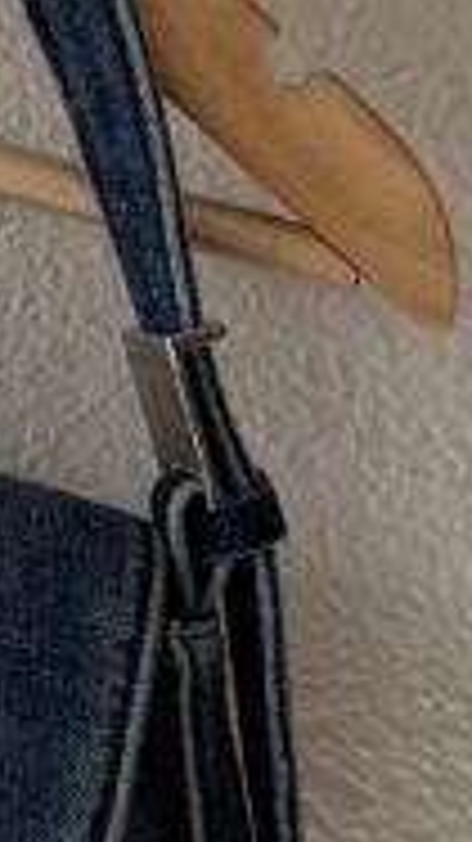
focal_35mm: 149
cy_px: 20
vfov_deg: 14.2
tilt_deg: -1.3
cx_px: -589
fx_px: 3320
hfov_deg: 7.7
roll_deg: -0.1
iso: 64
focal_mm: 6.76
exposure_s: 1/169
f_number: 1.78
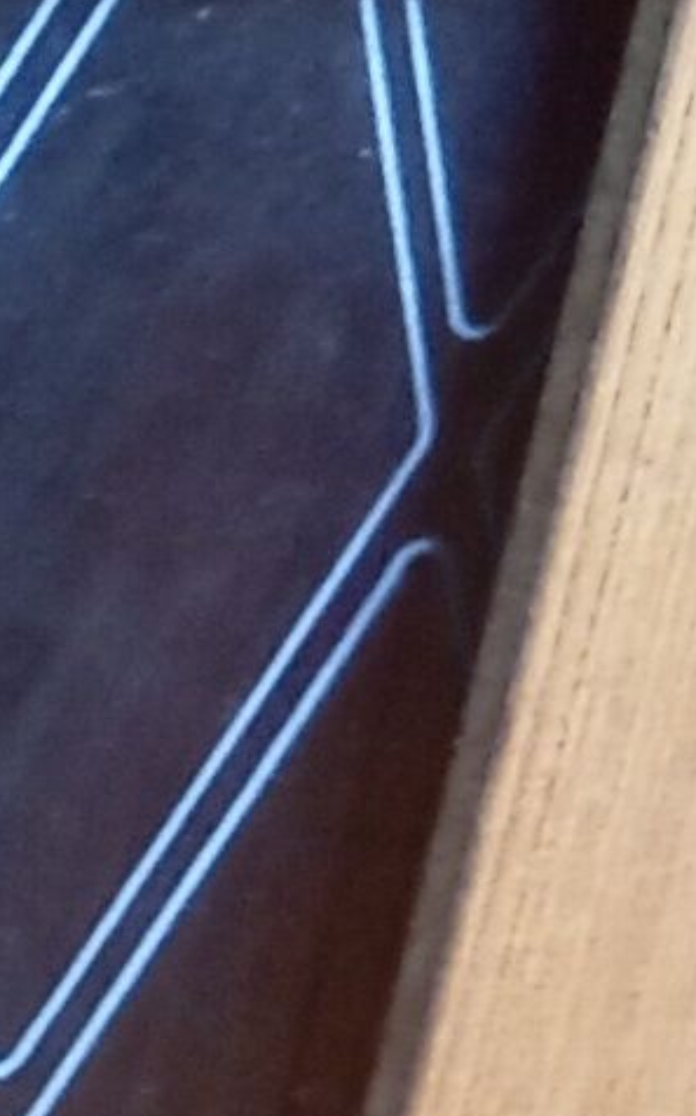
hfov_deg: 4.2
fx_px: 7748
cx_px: -3328
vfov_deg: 8.0
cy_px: 1789
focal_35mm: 255
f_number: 1.8
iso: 561
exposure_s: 1/33.3
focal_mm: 4.22
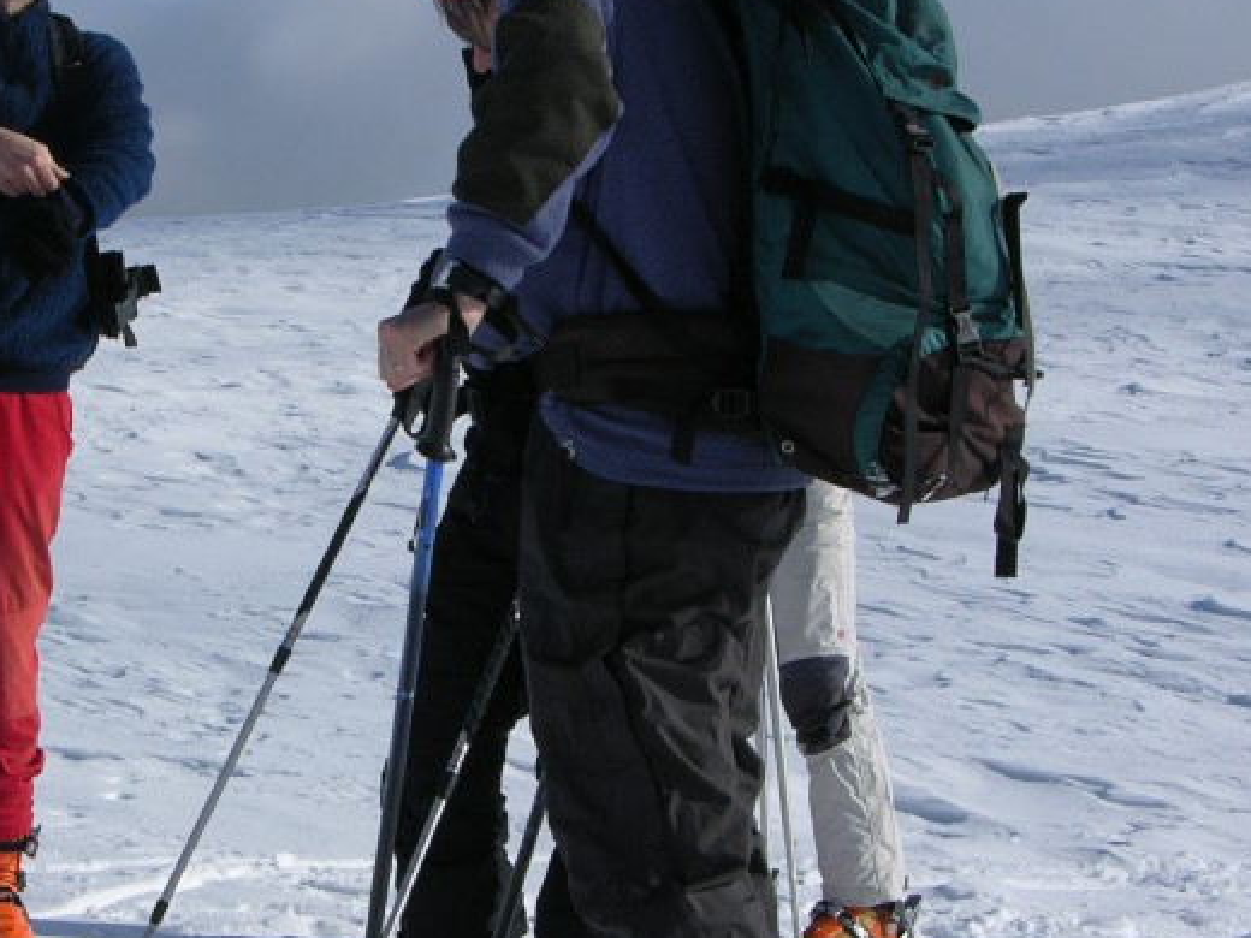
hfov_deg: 15.1
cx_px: 260
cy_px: 507
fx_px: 4698
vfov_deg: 11.4
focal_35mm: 130
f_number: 7.3
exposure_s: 1/404
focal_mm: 16.8
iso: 50
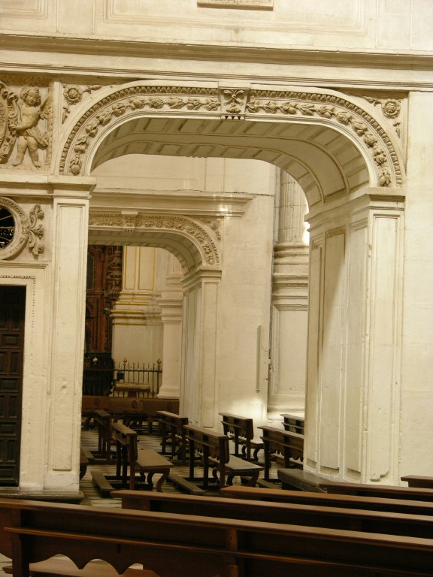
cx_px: 216
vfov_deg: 16.4
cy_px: 288
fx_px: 2001
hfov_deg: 12.3
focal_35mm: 120
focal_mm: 29.5
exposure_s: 1/4.6
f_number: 3.7
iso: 183
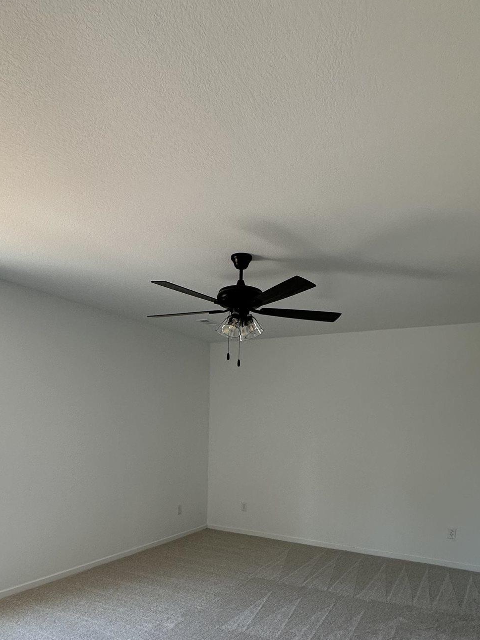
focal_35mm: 25
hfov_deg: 54.9
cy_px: 494
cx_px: 228
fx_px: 462
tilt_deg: -8.4
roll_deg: -2.6
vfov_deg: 64.4
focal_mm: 2.22
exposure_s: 1/99
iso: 100
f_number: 2.2
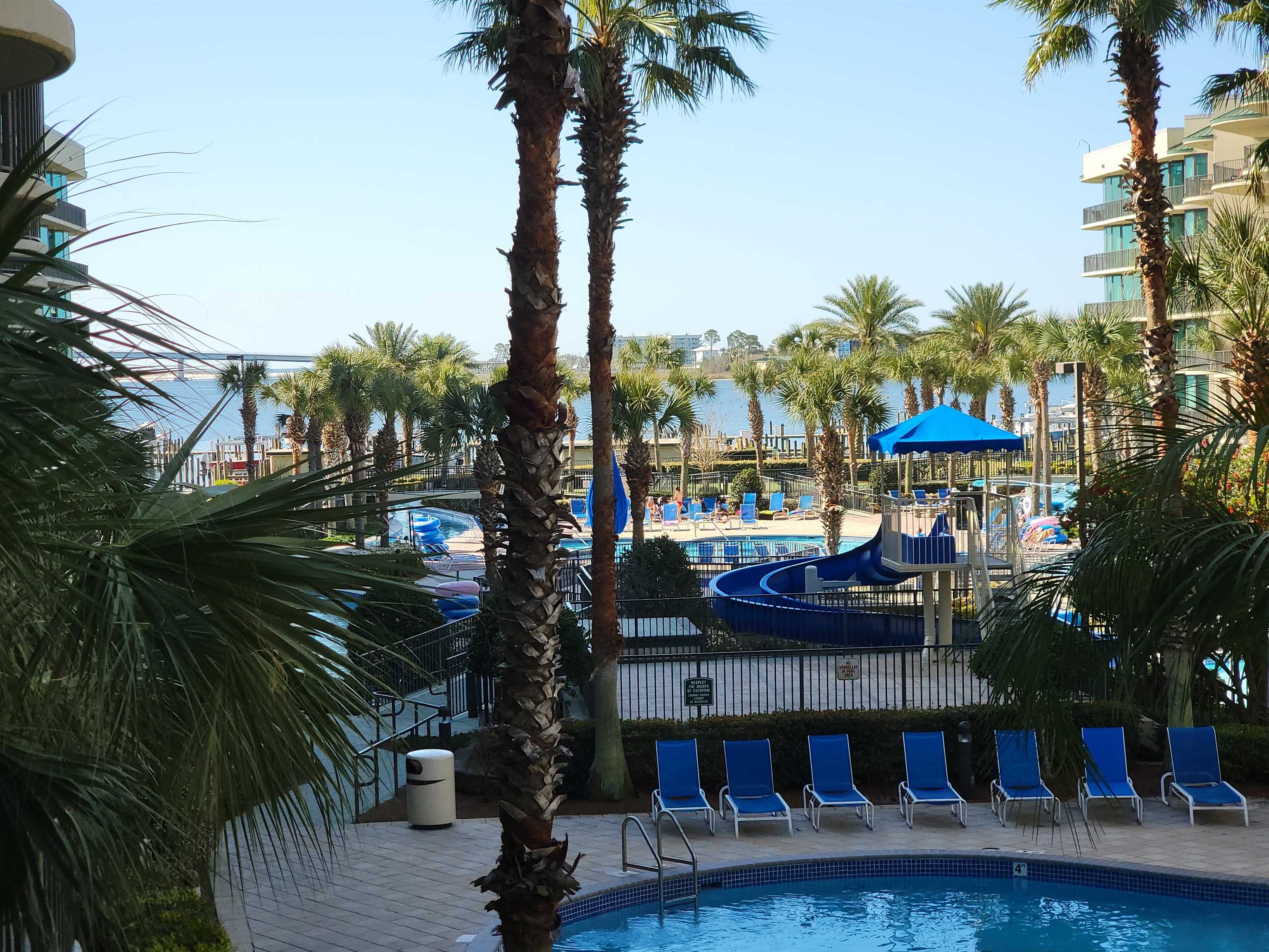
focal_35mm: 72
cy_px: 476
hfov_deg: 27.0
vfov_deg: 20.4
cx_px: 634
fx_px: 2639
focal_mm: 9
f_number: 2.4
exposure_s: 1/740
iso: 50
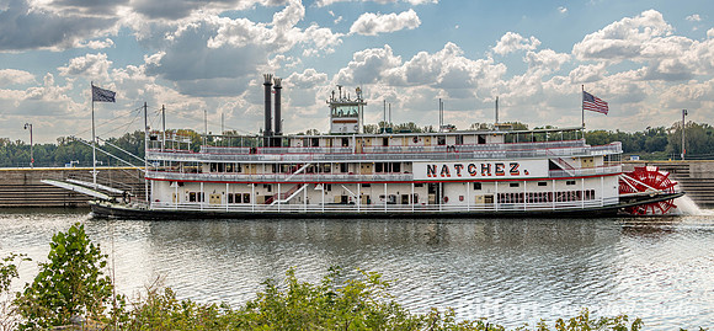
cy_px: 182
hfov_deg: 46.2
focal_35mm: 46
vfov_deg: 22.4
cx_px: 339
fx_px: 837
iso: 64
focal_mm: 38
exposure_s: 1/200
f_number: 8
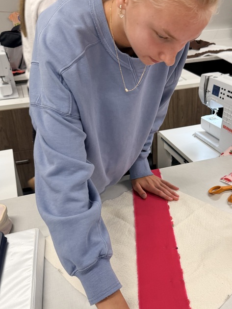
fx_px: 348
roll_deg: +2.2
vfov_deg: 47.6
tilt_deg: -32.6
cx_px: 149
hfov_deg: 36.6
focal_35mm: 39
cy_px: 181
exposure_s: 1/100
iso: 80
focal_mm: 6.76
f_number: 1.78
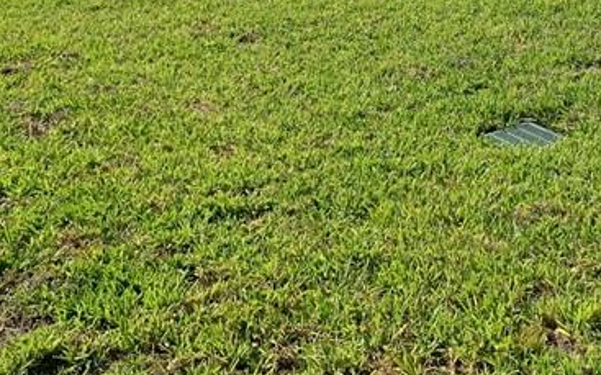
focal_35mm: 77
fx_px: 1261
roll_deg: +3.4
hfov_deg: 26.3
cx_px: 490
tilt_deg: -5.1
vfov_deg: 16.0
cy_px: -124
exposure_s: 1/2681
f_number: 1.8
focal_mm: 4.25
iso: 25
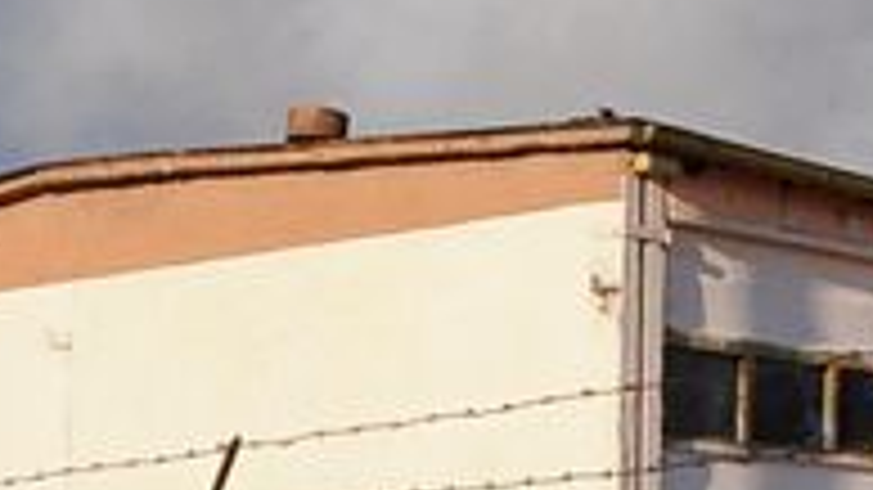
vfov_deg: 9.8
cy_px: 191
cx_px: 1408
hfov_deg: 15.6
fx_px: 2870
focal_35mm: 124
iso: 1250
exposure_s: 1/1000
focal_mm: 18
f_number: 16
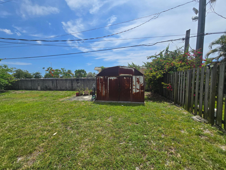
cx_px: 113
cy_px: 85
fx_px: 85
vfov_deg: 89.9
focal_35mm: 13
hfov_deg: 106.2
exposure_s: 1/3861
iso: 50
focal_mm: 2.2
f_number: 2.2
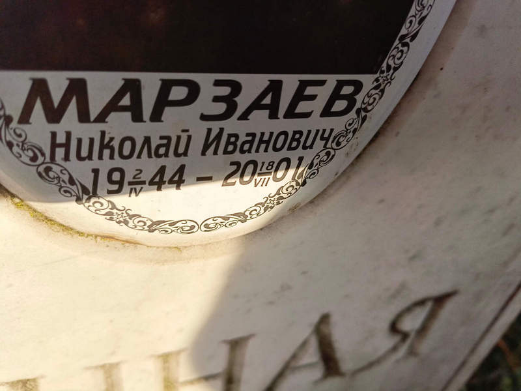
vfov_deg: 54.9
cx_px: 260
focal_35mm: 25
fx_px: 376
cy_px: 196
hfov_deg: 69.4
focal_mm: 4.76
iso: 115
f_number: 1.69
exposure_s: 1/809
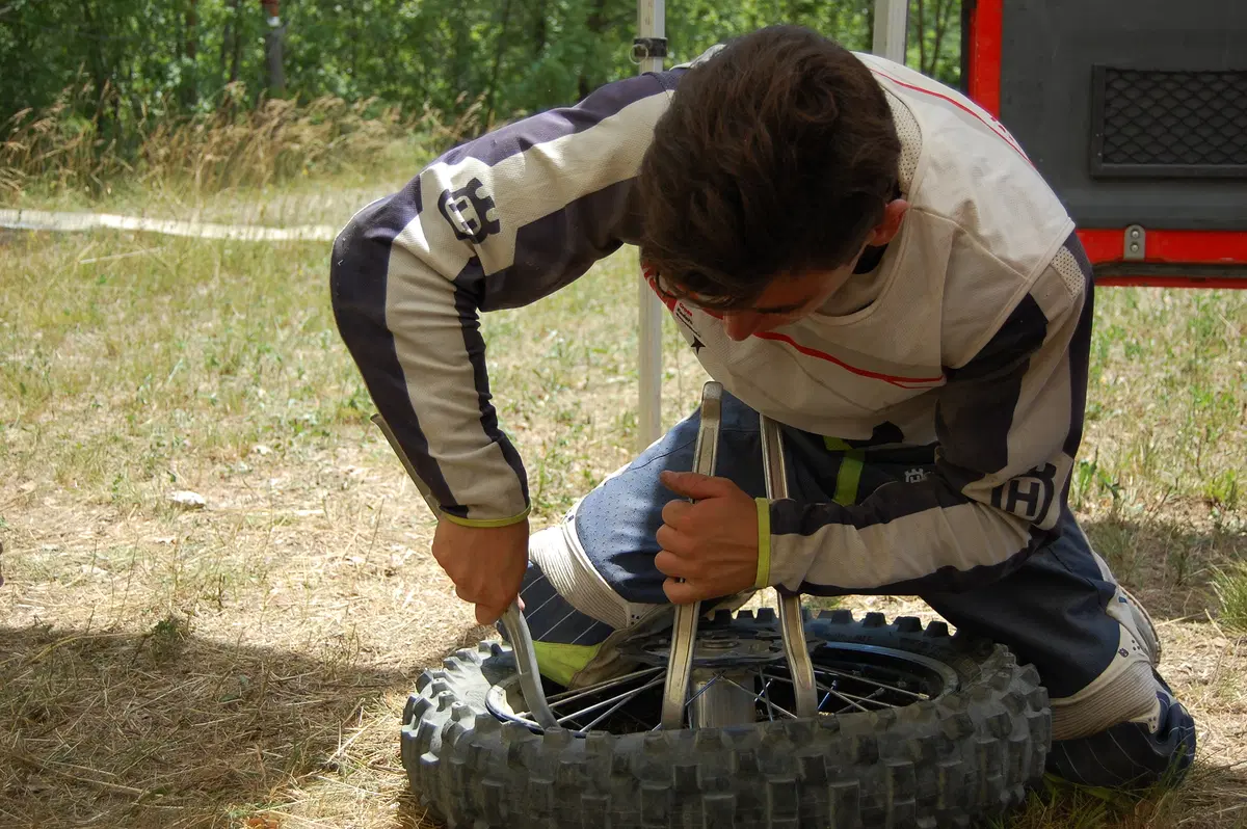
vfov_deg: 28.9
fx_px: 1609
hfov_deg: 42.4
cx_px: 624
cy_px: 414
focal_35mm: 46
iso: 320
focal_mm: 31
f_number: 4.5
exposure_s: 1/1000
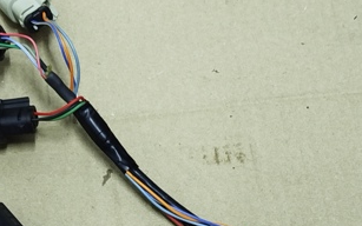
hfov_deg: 19.5
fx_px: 1046
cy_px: 259
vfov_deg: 12.1
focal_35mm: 106
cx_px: 99
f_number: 1.7
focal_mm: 5.31
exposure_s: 1/33
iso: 640
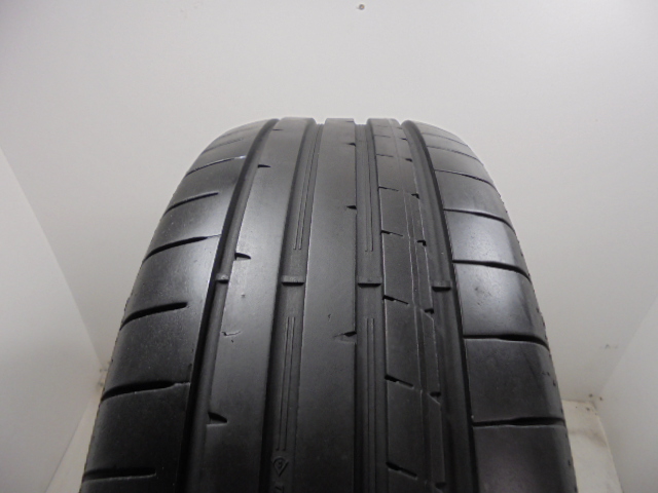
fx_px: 494
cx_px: 329
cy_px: 246
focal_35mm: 26
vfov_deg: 53.1
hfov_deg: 67.3
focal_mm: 4.6
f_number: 3.5
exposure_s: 1/30
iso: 100
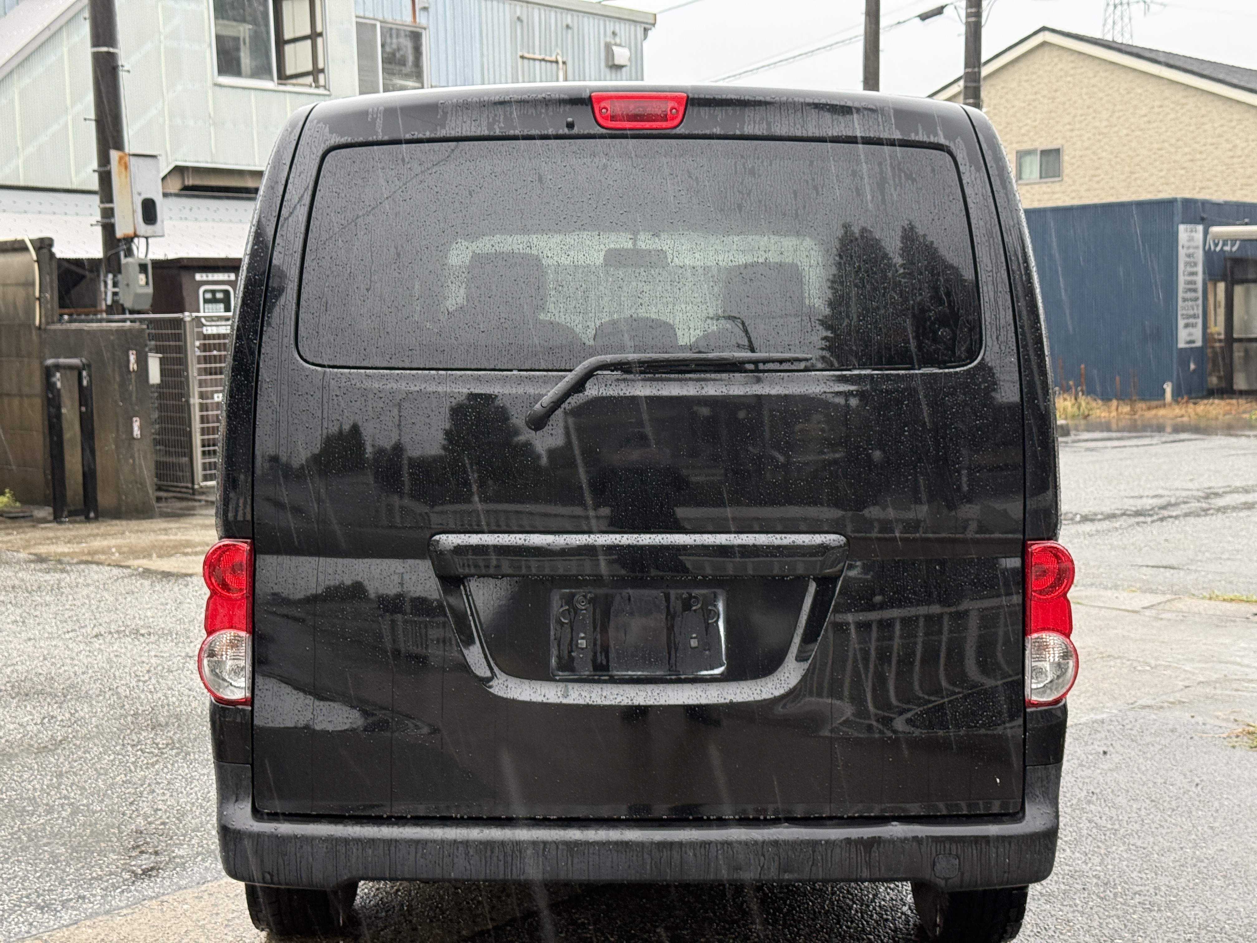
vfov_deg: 30.3
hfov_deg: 39.7
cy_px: 472
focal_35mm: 48
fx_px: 1743
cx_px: 628
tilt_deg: -5.2
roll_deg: +1.7
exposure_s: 1/92
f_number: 1.78
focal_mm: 6.76
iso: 160
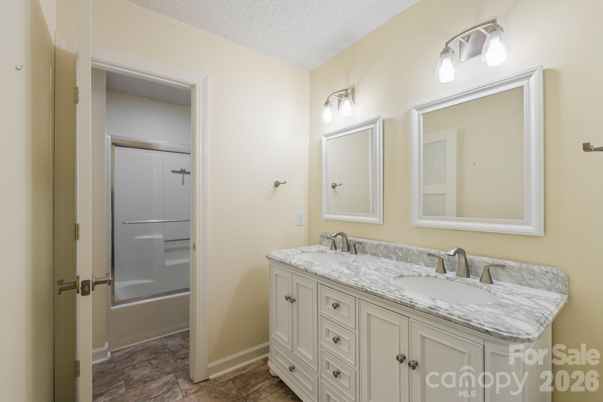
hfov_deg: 96.7
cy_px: 201
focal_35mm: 16
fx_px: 268
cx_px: 302
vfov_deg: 73.7
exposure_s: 1/20
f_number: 8
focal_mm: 16
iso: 400
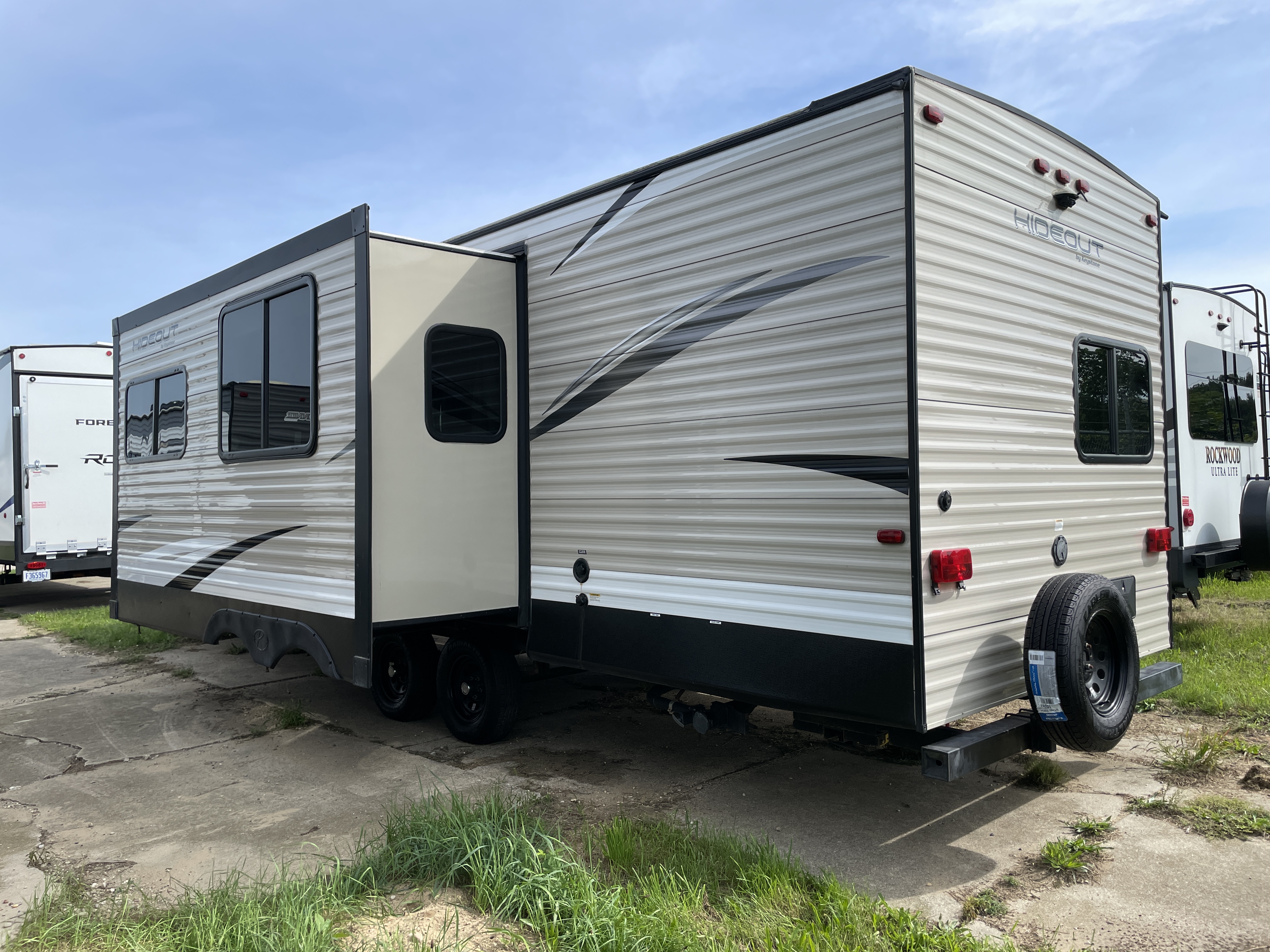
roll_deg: +1.8
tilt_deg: +1.8
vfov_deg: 53.1
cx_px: 635
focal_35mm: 26
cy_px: 476
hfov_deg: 67.3
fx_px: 954
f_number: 1.6
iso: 32
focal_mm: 4.2
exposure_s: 1/2564
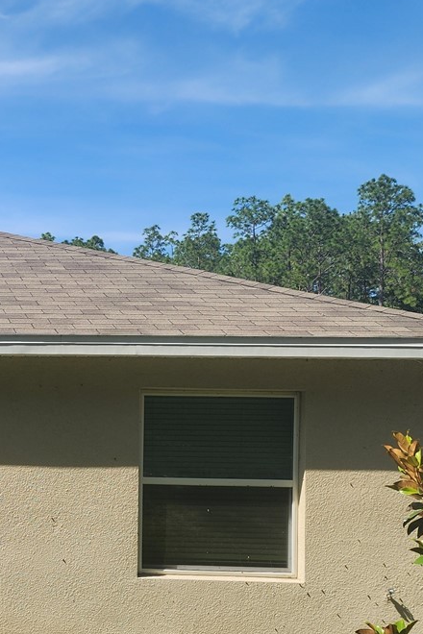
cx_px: -202
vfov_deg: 34.2
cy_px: 423
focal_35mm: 58
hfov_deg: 20.3
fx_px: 1022
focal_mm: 6.4
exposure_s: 1/878
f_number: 1.8
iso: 12
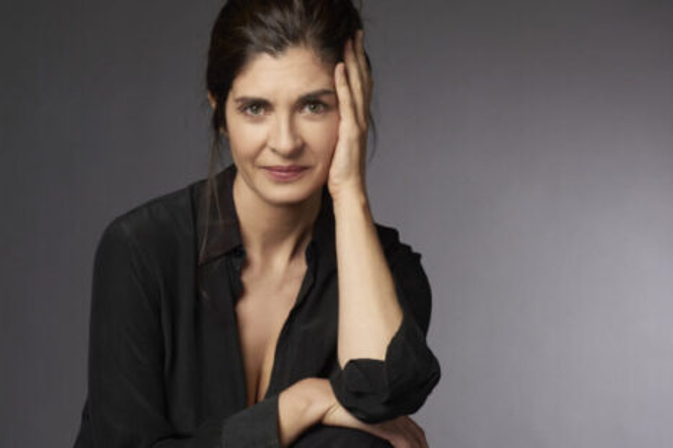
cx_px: 336
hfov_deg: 23.9
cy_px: 224
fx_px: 1588
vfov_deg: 16.0
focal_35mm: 85
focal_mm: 85
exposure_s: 1/100
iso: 200
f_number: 13
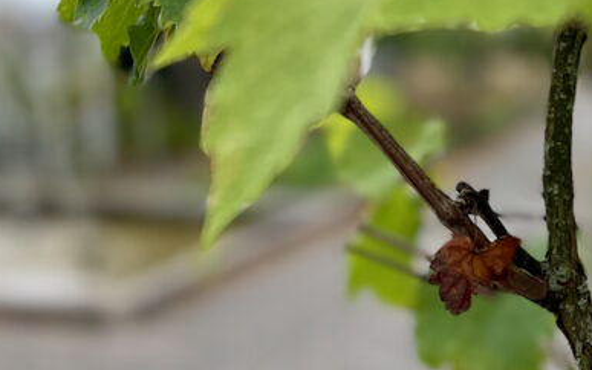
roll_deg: +0.8
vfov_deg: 17.4
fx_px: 1178
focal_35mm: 73
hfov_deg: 27.7
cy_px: -20
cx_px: 136
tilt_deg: +4.2
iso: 50
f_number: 1.6
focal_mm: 5.1
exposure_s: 1/2660
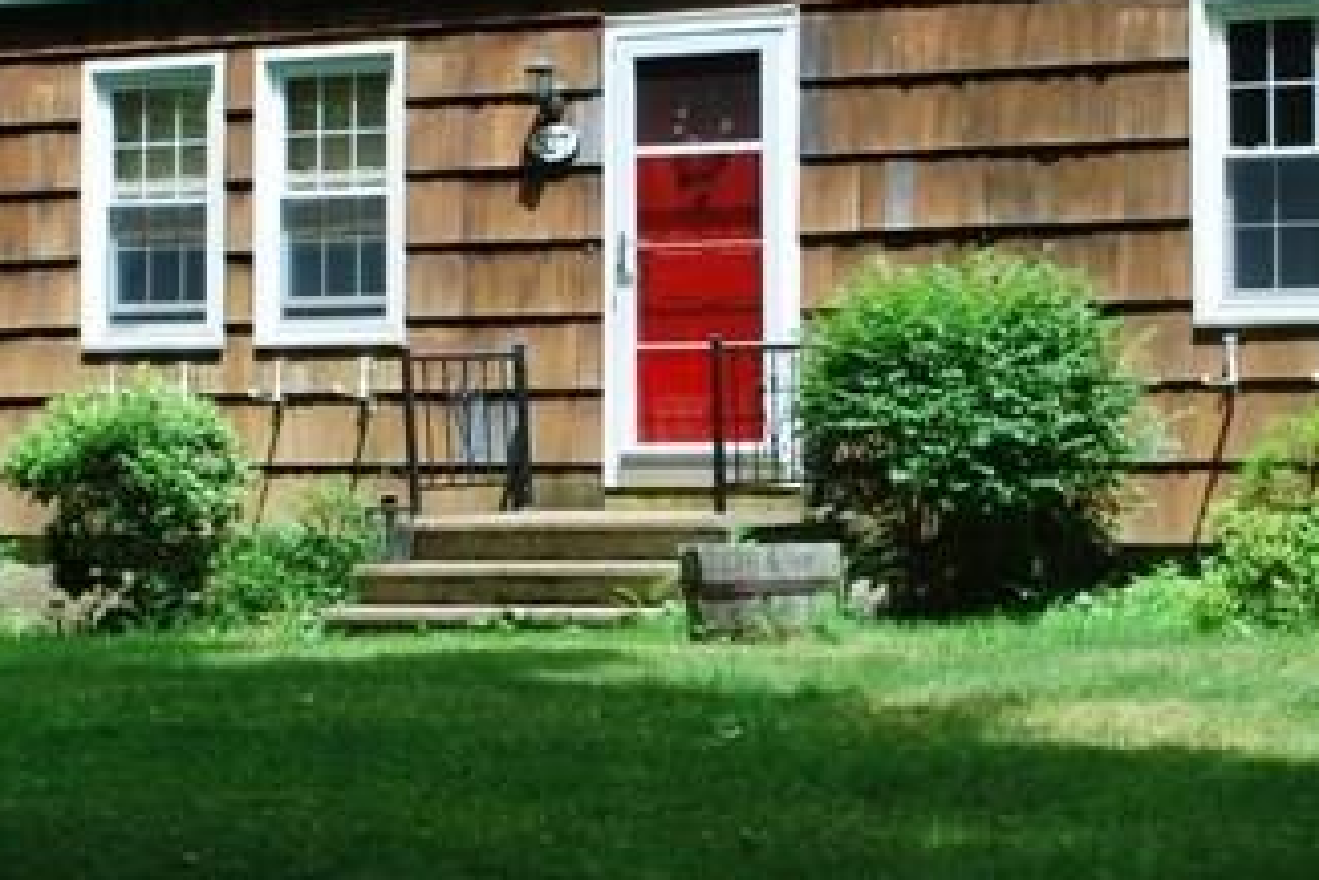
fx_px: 4508
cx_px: 670
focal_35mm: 123
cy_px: 95
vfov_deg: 11.1
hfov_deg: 16.6
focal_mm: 26
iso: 100
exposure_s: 1/160
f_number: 6.3
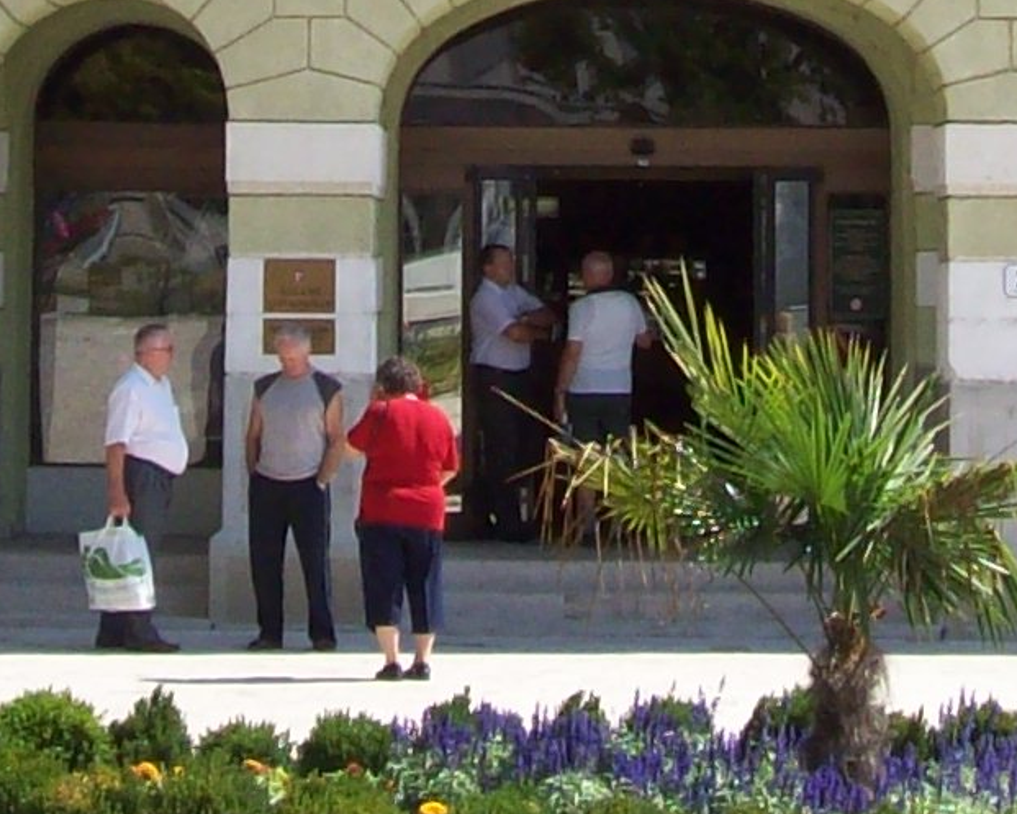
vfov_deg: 9.2
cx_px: 405
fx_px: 4847
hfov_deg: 12.0
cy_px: -631
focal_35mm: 161
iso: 80
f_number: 4.8
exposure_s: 1/359
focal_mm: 6
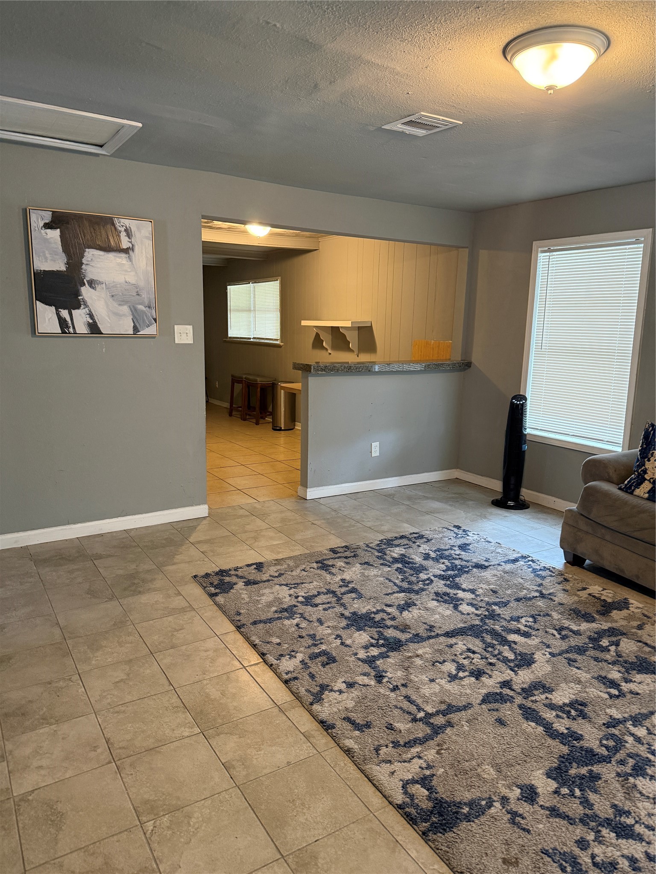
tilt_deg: -10.1
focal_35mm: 24
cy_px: 437
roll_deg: -0.6
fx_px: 606
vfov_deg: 71.6
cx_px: 328
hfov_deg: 56.8
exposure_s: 1/60
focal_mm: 6.76
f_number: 1.78
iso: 320
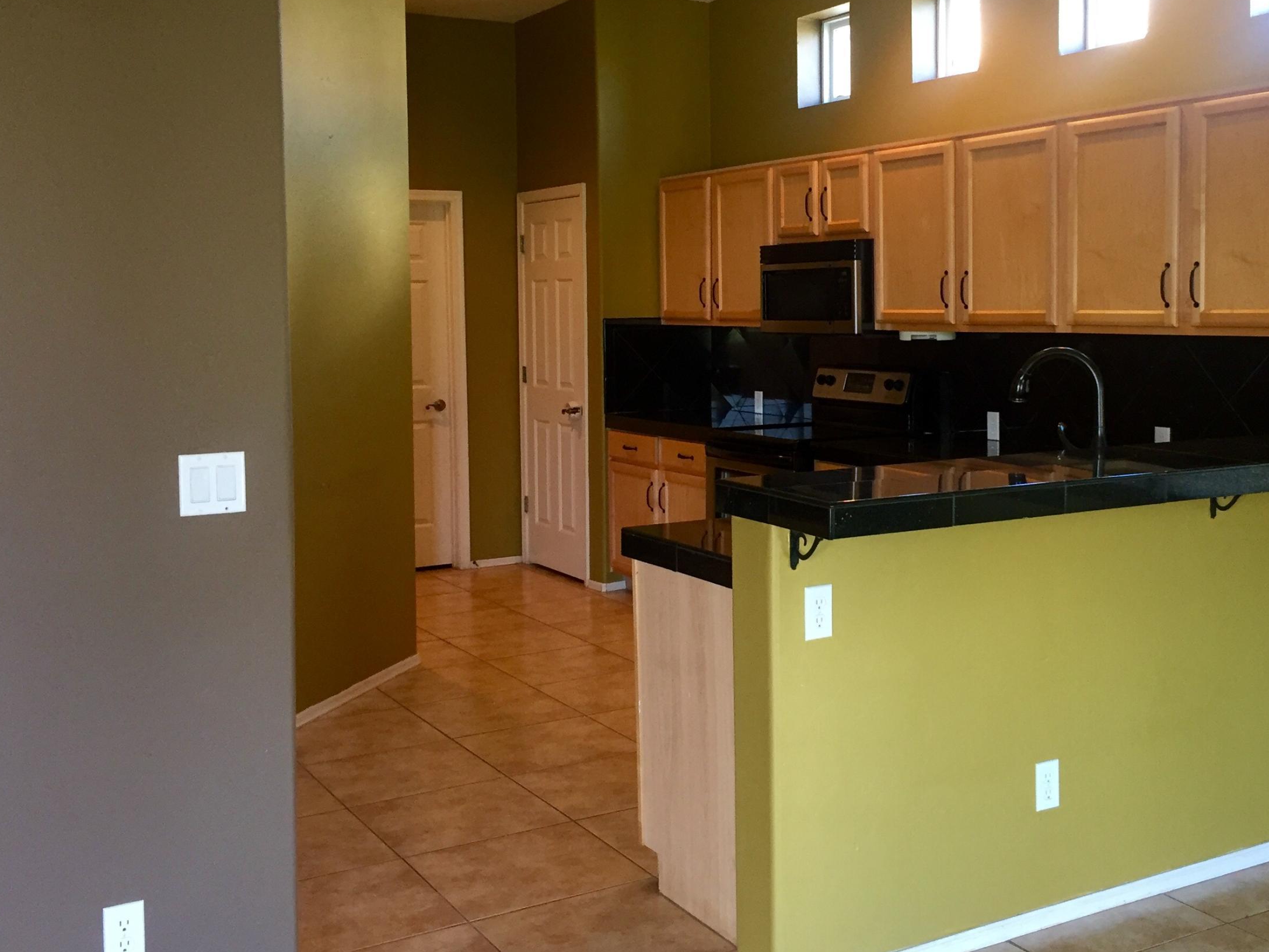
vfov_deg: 35.8
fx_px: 1466
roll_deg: +0.0
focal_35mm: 40
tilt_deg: -4.4
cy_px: 378
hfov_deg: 46.4
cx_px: 785
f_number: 2.2
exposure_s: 1/30
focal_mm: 4.15
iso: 100
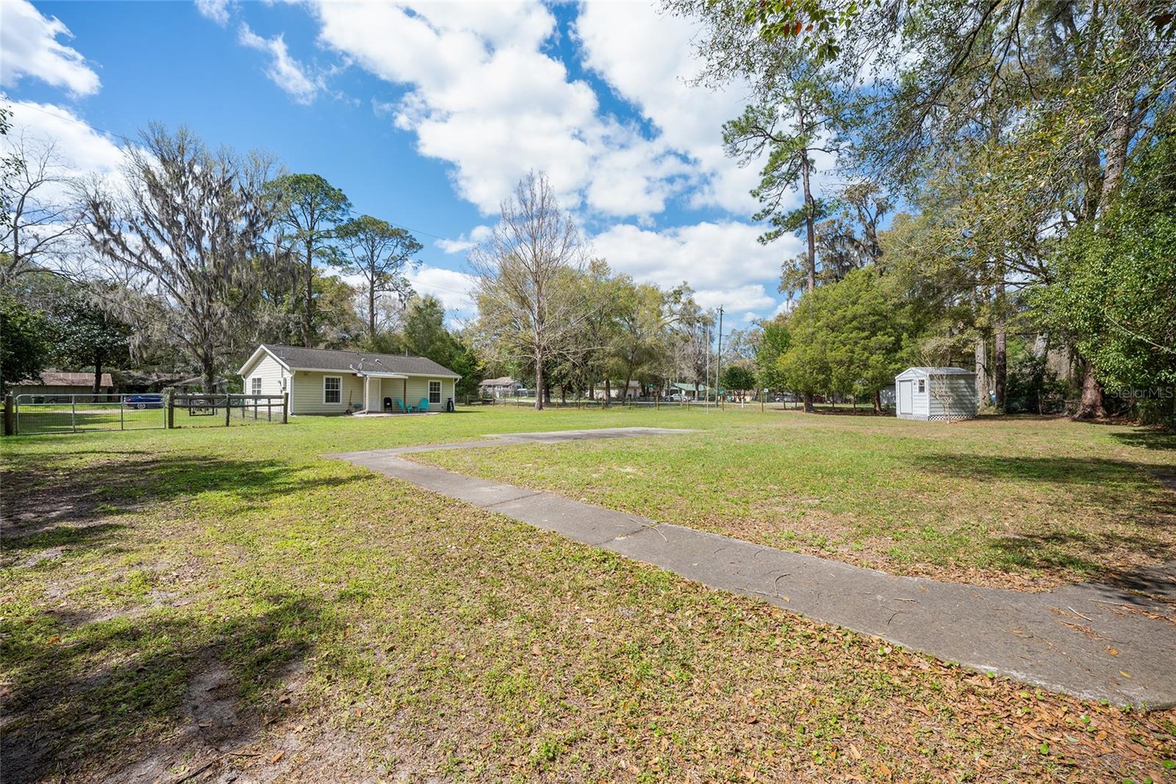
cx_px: 588
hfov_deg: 104.3
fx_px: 457
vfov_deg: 81.2
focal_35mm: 14
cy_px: 392
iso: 400
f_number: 7.1
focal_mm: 14
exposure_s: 1/640
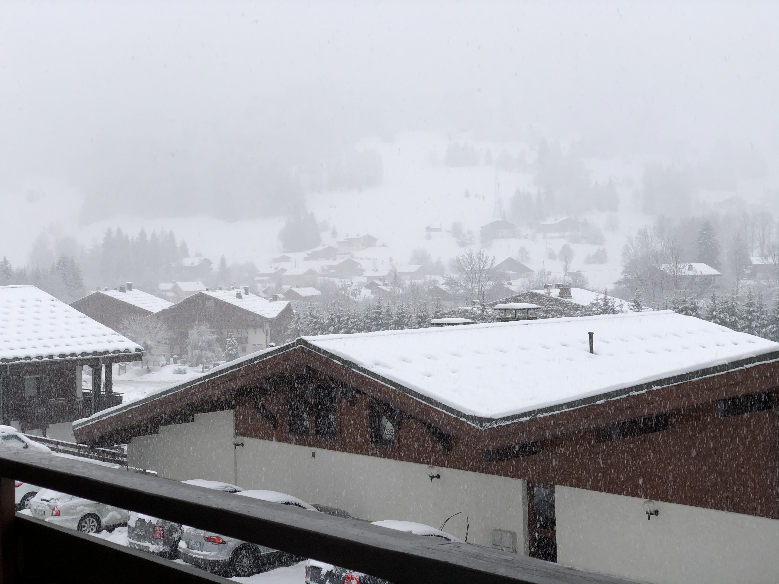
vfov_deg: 28.0
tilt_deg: -0.9
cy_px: 292
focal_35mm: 52
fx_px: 1170
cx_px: 390
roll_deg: +2.6
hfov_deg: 36.8
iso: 25
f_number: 2.4
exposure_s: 1/120
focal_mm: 6
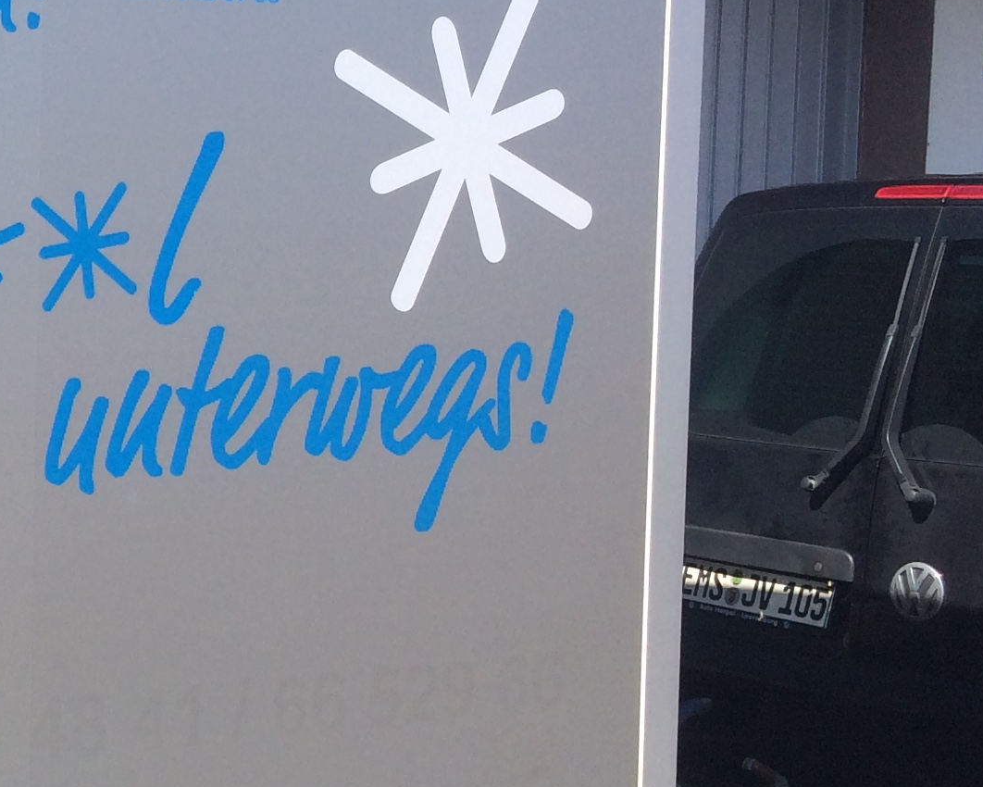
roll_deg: +1.9
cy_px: 405
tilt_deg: -5.1
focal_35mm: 87
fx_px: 2532
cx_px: -426
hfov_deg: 19.5
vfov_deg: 17.7
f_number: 2.2
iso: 32
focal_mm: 4.15
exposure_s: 1/1368
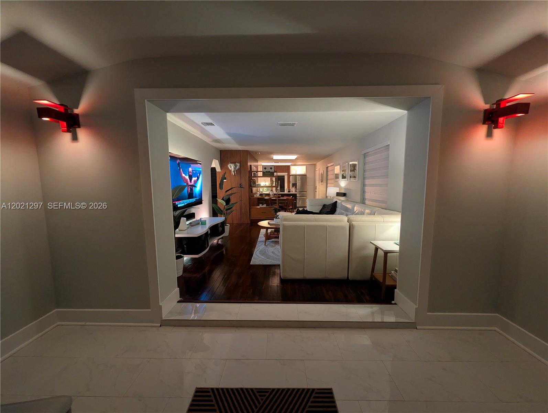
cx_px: 274
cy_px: 206
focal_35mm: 12
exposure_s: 1/15.2
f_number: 1.7
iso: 273
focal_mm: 2.02
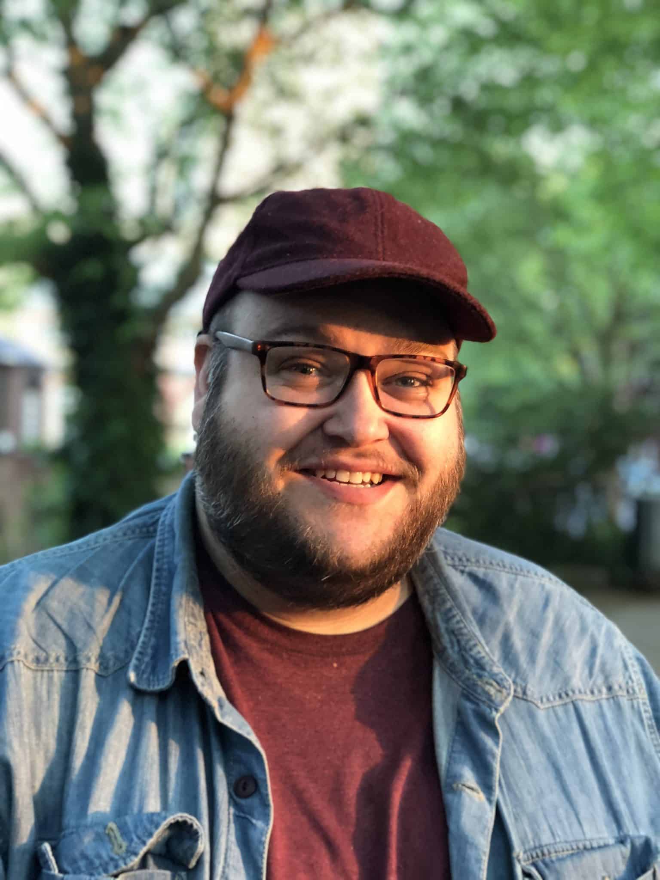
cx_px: 330
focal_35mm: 57
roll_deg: -2.6
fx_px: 1449
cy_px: 440
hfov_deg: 25.7
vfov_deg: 33.8
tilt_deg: -1.5
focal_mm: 6.6
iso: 320
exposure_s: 1/50
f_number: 2.8
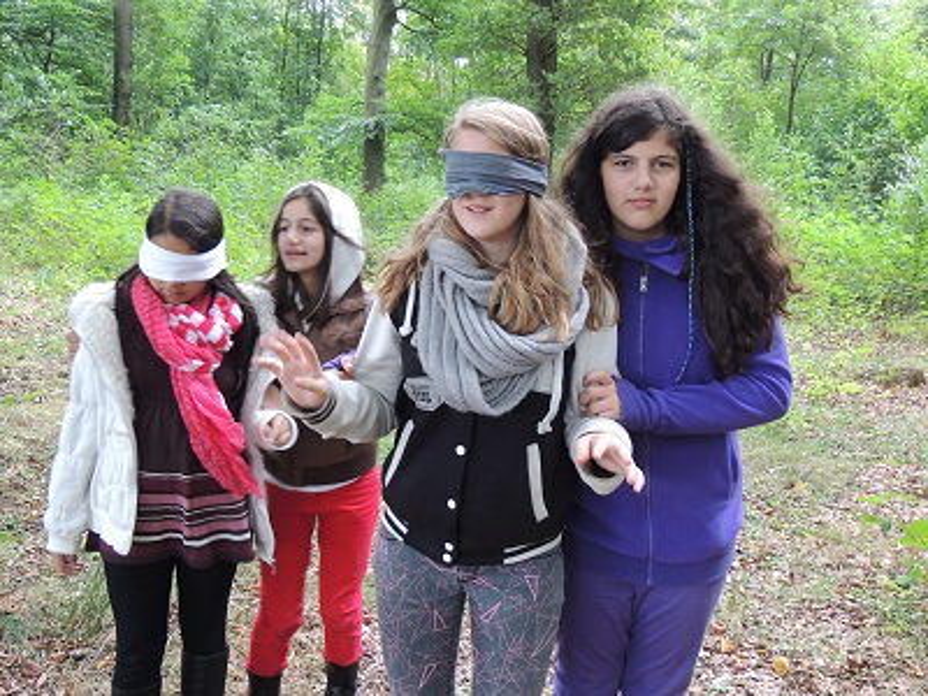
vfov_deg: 42.9
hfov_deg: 55.4
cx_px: 464
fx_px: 885
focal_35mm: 33
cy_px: 348
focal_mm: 5.8
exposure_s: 1/30
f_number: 3.2
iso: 400
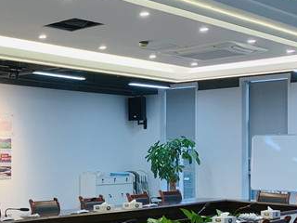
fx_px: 558
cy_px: 153
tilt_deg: -0.6
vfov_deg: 22.5
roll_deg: +0.2
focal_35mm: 65
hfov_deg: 28.0
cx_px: -2
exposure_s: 1/100
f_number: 1.8
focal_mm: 4.25
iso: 64
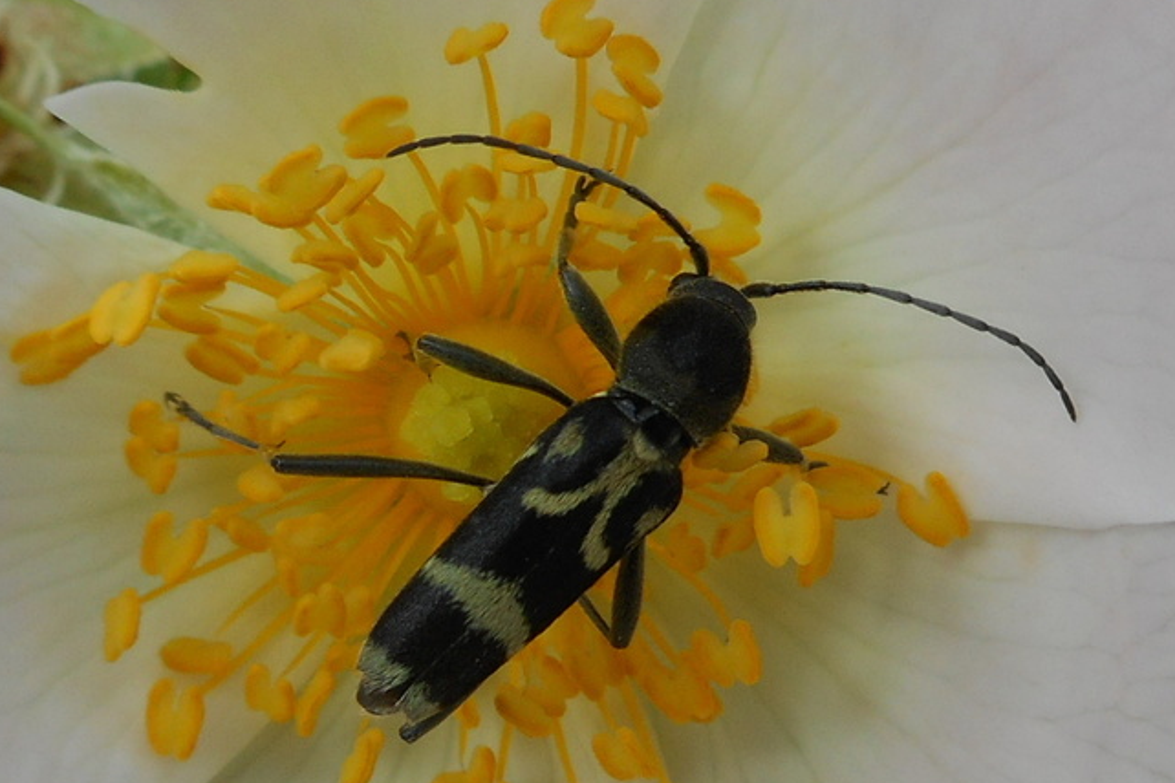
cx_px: 598
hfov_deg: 41.9
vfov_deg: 28.6
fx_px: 1534
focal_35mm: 47
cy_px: 441
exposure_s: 1/160
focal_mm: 6
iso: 80
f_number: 4.2
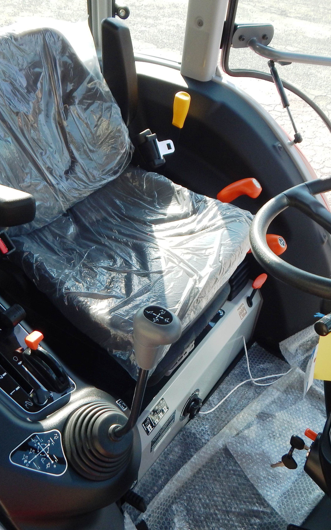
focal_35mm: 32
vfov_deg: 59.7
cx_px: 158
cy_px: 267
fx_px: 462
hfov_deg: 39.4
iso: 125
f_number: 3
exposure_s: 1/400
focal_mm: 4
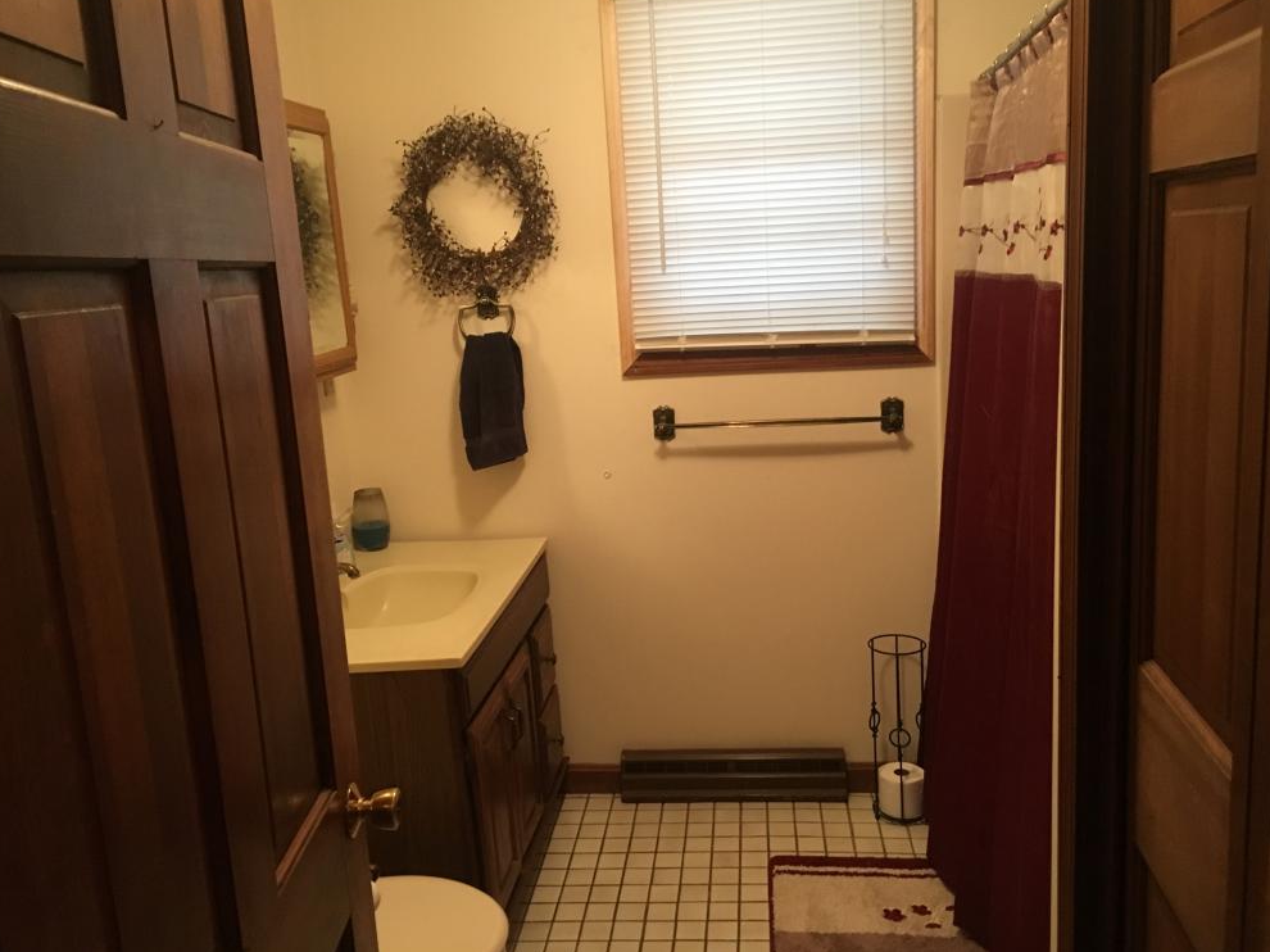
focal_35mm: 30
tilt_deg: -9.9
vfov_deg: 46.8
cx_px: 636
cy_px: 475
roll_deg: +2.8
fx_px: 1100
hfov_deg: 60.0
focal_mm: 4.15
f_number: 2.2
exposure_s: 1/15
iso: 200
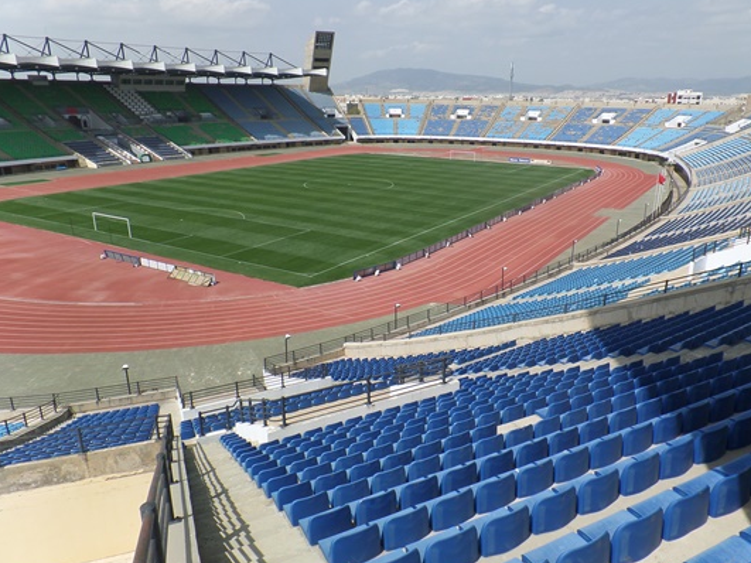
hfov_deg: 67.1
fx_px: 564
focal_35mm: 26
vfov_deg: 53.0
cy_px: 286
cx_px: 416
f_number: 4
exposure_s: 1/1000
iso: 100
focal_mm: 4.1
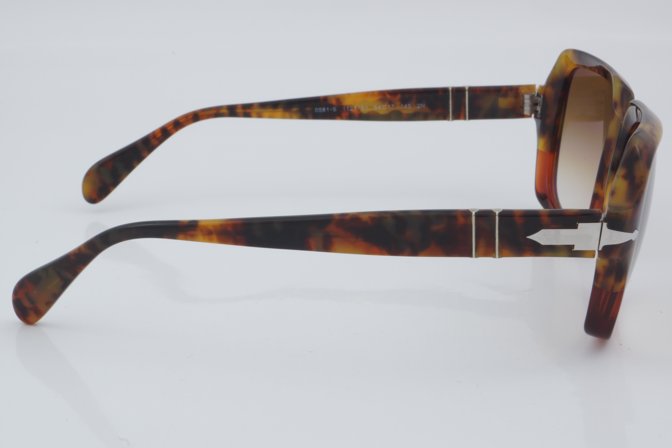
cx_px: 336
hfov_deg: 27.0
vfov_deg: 18.2
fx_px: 1400
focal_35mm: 75
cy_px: 224
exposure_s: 1/4
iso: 100
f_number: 32
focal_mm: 50
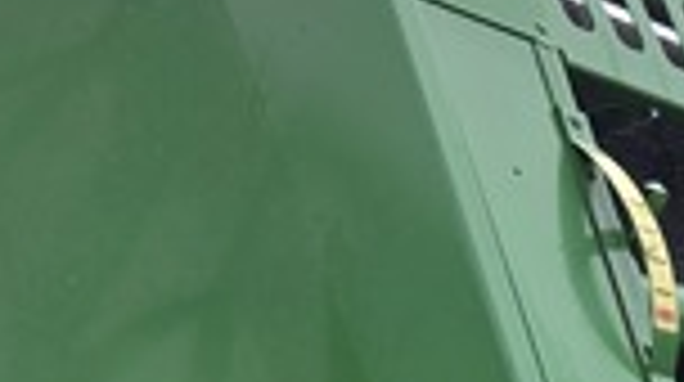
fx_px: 2391
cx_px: 1026
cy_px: 1150
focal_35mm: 132
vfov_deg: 7.9
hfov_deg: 15.1
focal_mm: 5.4
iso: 25
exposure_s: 1/1632
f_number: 1.8
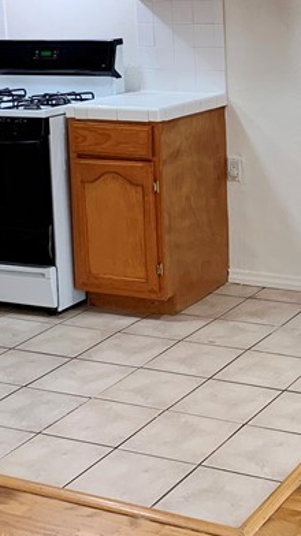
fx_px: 1052
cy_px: 131
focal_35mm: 74
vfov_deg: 28.2
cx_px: 257
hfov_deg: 16.1
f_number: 1.8
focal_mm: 4.25
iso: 125
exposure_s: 1/60
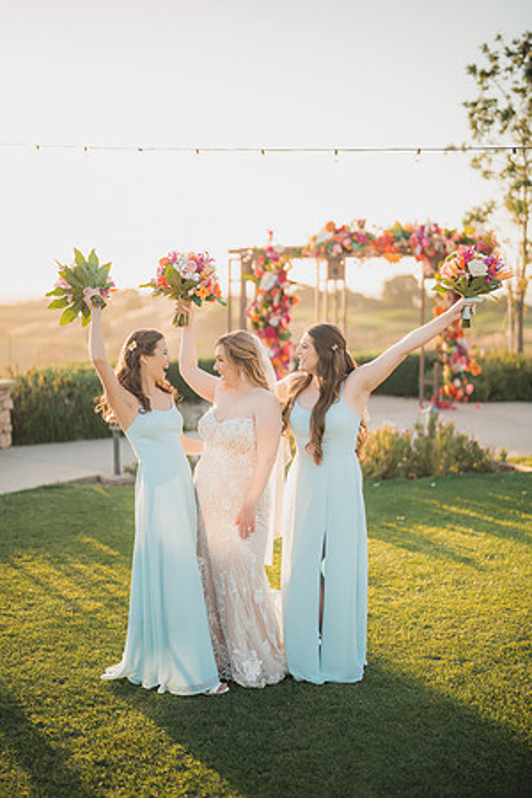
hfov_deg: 27.0
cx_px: 266
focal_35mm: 50
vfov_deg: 39.6
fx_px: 1108
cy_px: 399
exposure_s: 1/3200
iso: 200
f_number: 1.2
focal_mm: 50
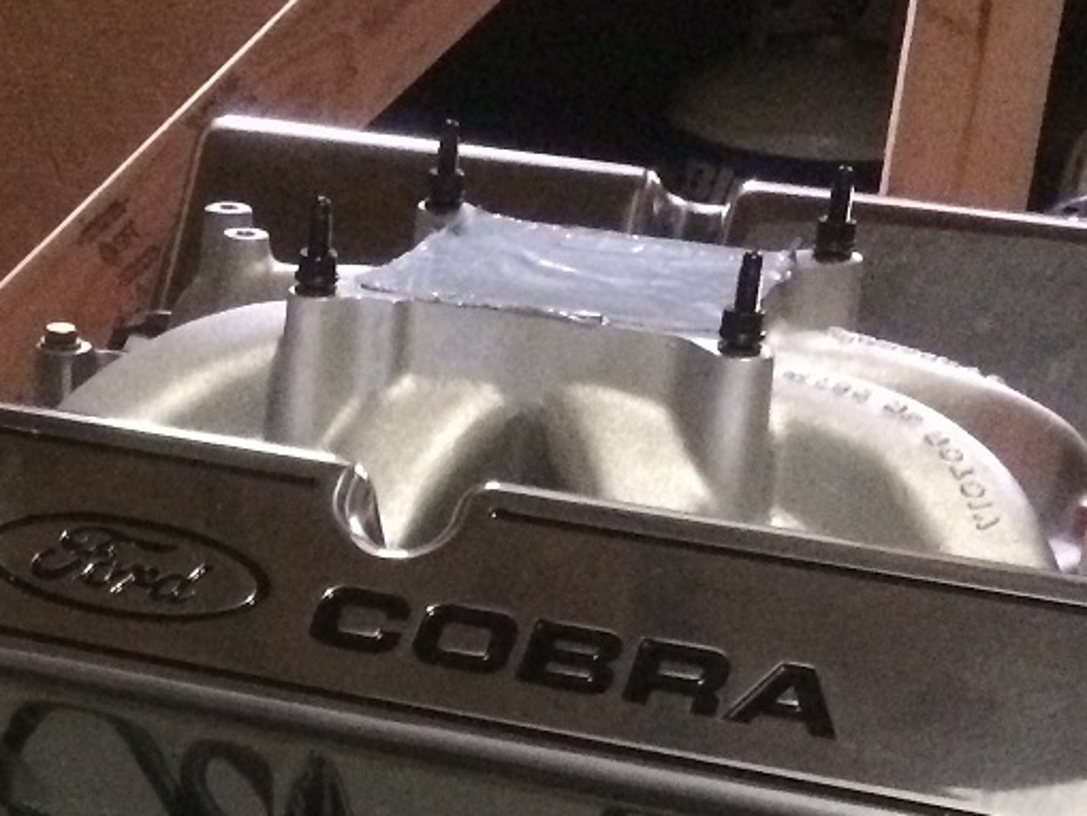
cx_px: 149
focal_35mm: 93
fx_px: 2921
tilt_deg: -31.2
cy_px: 1098
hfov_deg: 20.7
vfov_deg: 15.1
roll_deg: -2.0
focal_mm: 4.15
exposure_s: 1/15
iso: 640
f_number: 2.2
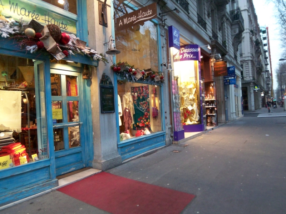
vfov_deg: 58.9
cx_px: 143
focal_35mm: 23
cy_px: 107
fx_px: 190
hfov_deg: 73.9
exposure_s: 1/25
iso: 200
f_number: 2.8
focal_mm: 3.8
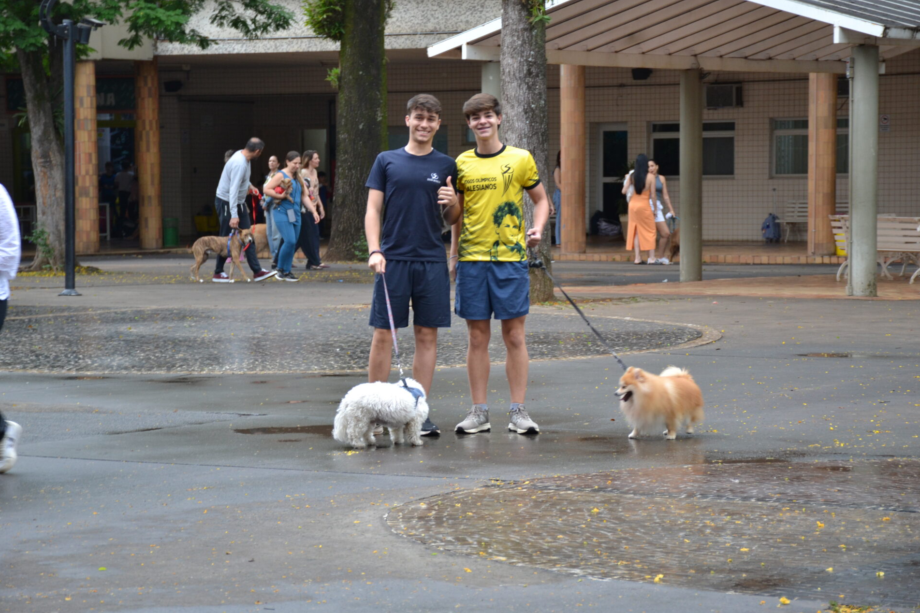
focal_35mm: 114
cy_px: 305
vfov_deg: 12.1
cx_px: 462
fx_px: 2901
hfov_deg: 18.0
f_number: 5
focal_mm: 75
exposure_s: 1/60
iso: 500
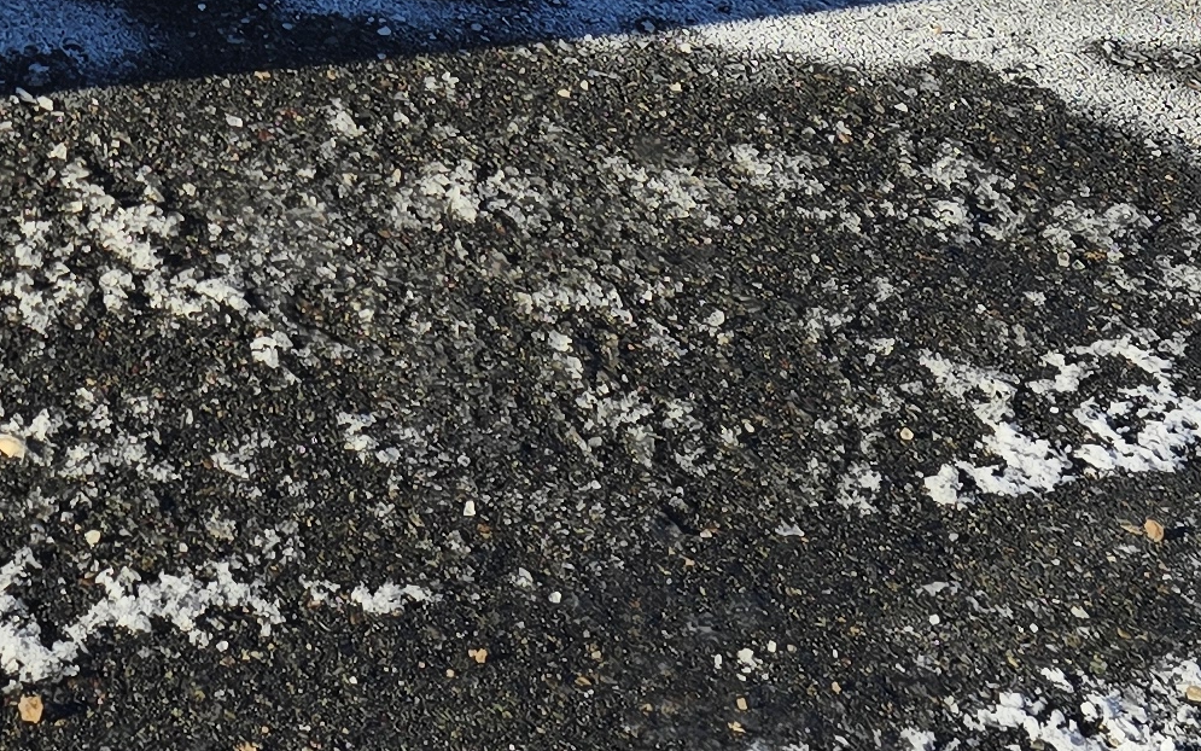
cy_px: -829
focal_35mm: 98
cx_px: -205
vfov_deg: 11.7
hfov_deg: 20.0
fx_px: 3208
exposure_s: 1/713
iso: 12
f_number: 1.7
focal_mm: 6.3
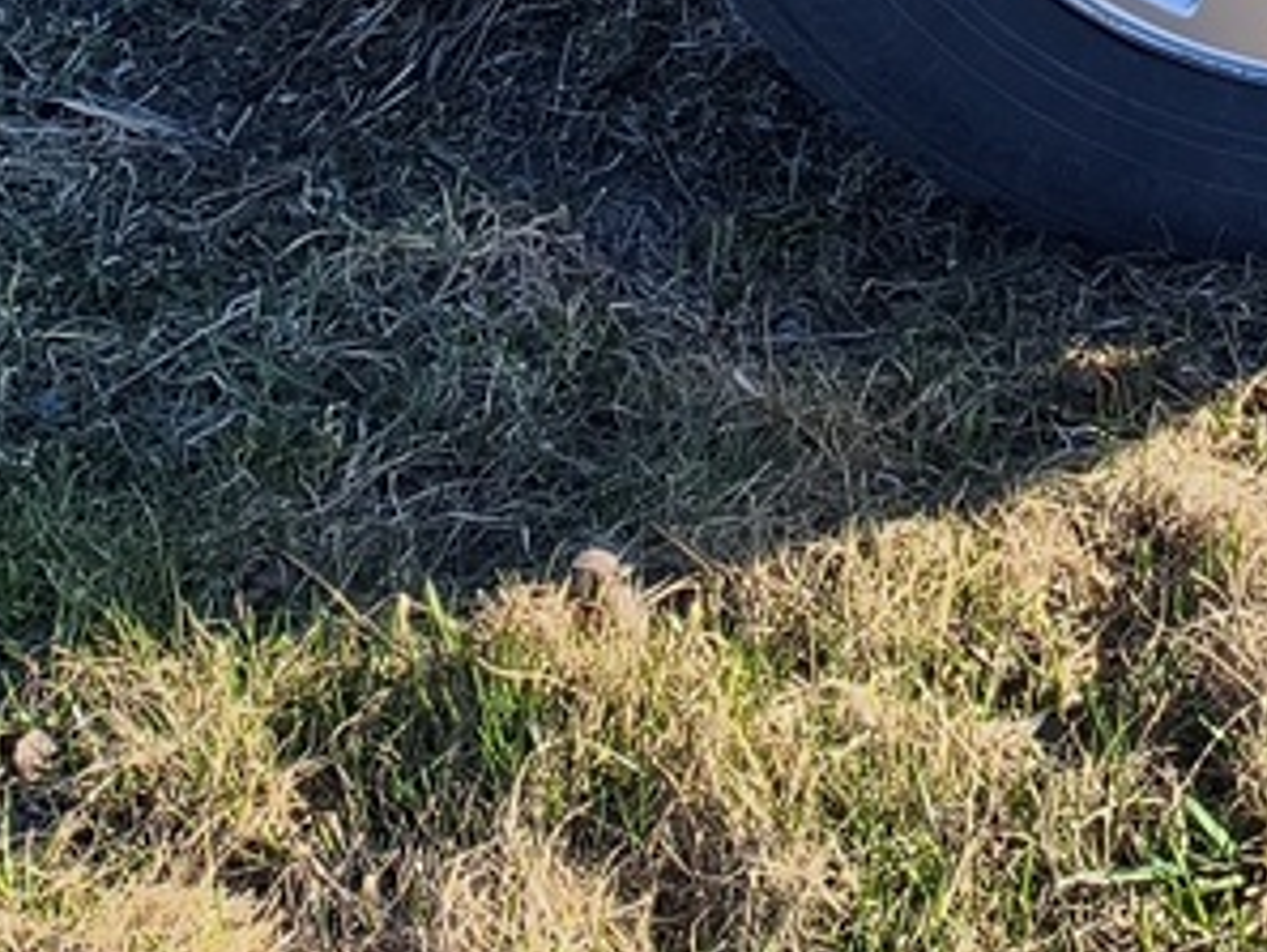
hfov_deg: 14.0
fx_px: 5126
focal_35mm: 140
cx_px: 1015
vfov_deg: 9.4
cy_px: -1400
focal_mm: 4.94
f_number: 1.5
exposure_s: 1/2007
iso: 80
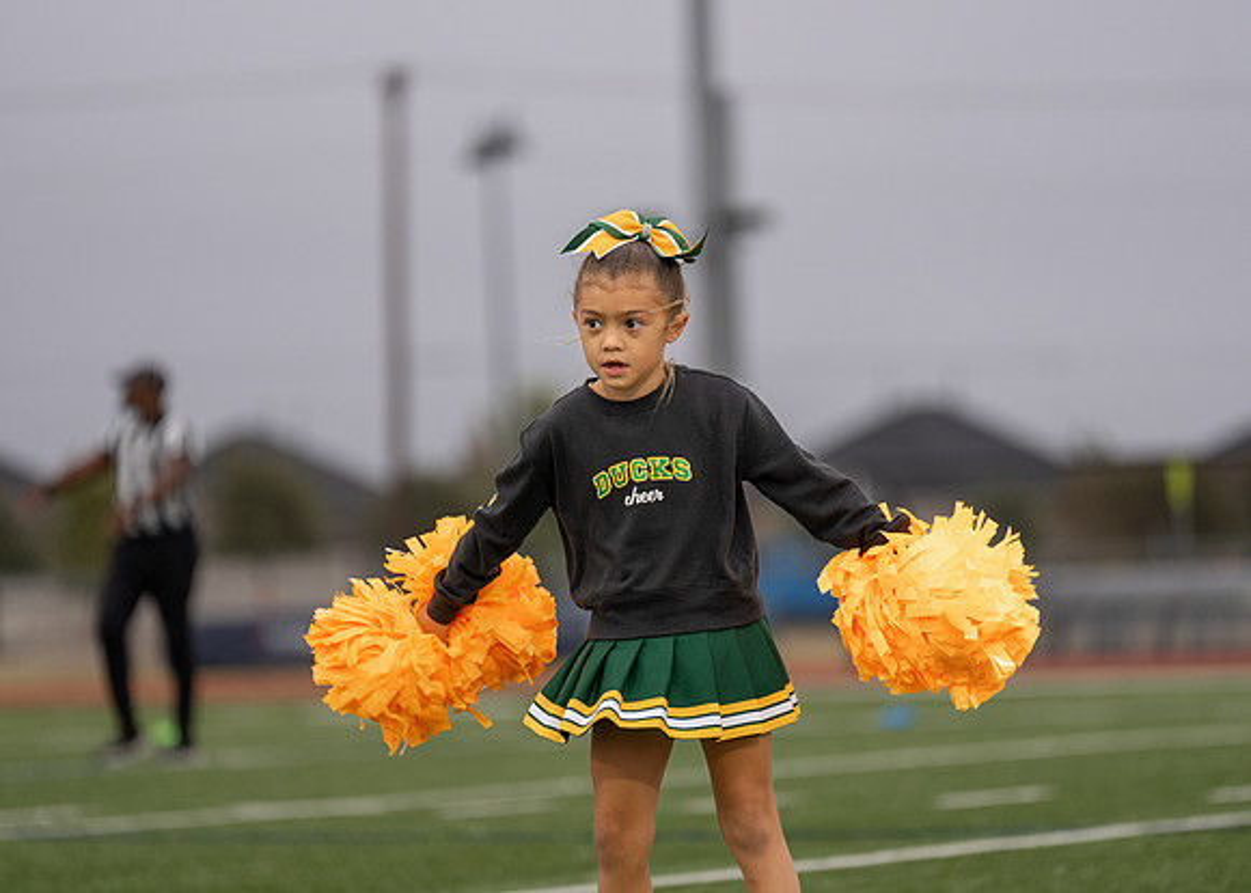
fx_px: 6886
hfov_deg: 10.4
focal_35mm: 194
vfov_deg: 7.4
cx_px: 626
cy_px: 446
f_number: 2.8
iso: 500
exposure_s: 1/1000
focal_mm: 185
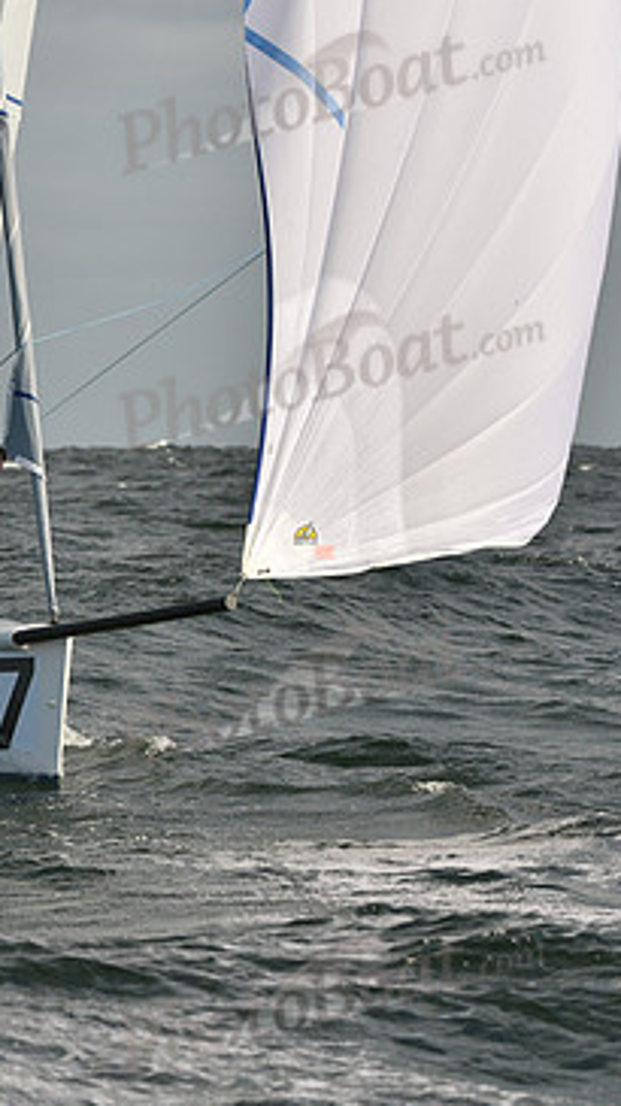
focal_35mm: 366
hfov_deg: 3.3
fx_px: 10727
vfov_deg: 5.9
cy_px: 574
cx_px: -36
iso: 320
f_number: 8
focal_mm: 220
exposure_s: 1/1000
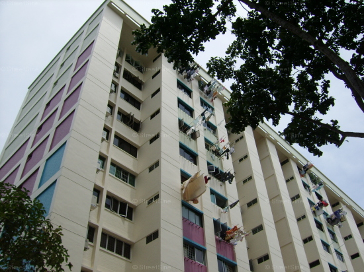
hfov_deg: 52.6
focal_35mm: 35
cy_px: 136
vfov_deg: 40.7
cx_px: 182
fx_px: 368
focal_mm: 5.95
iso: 50
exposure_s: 1/648
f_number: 5.8
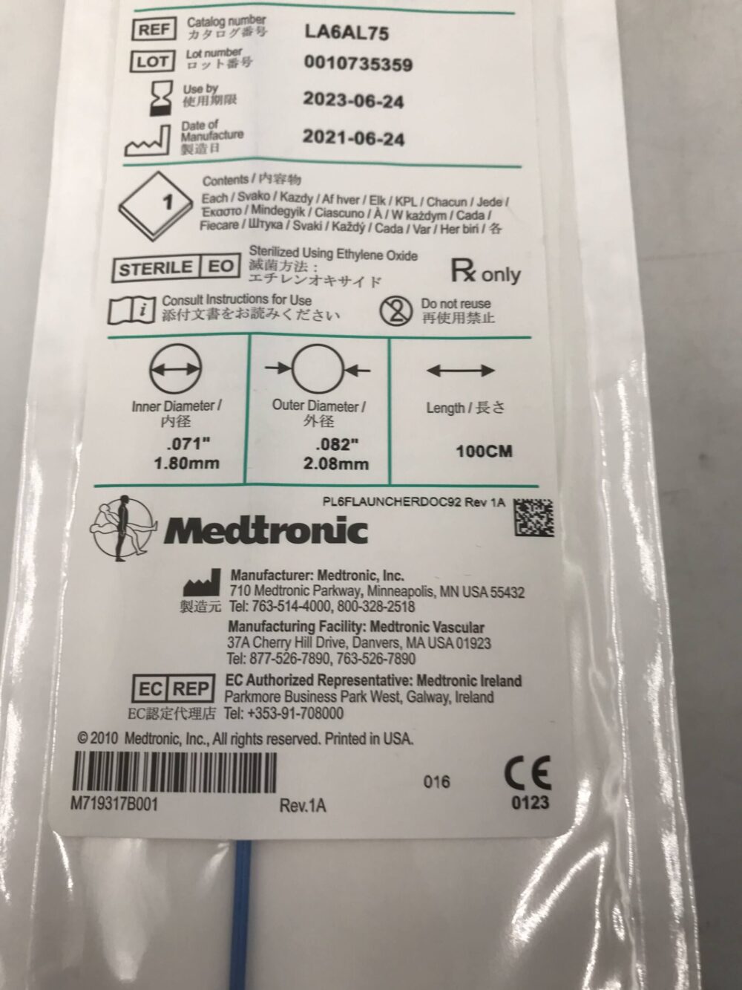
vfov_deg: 63.4
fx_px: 800
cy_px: 495
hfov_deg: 49.8
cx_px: 371
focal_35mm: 28
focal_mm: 3.99
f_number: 1.8
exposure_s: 1/60
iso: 32
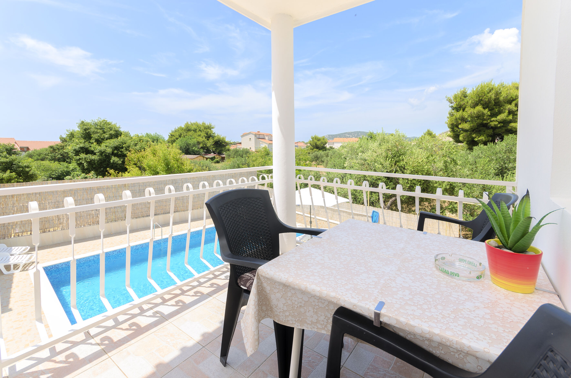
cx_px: 286
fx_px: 237
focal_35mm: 15
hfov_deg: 100.5
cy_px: 189
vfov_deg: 77.1
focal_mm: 10
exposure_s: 1/100
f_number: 9
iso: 100
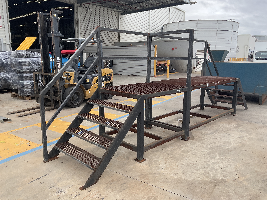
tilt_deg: -9.3
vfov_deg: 48.2
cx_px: 134
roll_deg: -0.7
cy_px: 100
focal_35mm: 29
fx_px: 224
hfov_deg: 61.7
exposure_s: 1/700
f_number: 1.8
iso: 16
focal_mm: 3
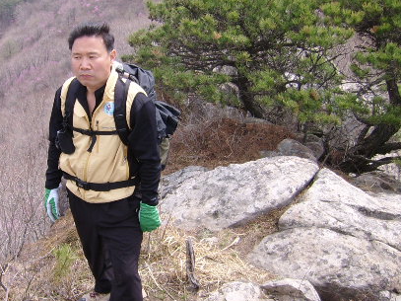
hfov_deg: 34.5
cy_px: 148
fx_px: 637
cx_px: 118
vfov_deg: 26.5
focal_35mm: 55
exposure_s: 1/500
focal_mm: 5.95
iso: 50
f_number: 2.8
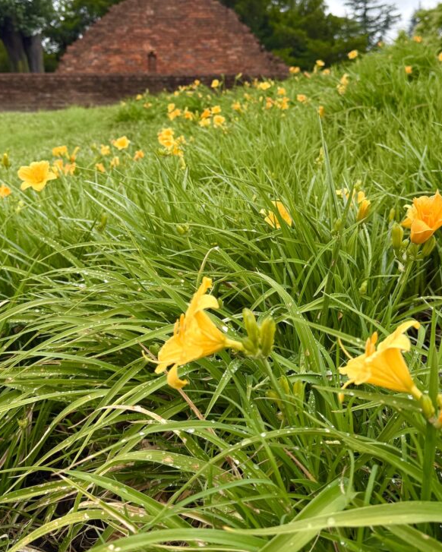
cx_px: 247
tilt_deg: -7.2
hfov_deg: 44.5
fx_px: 539
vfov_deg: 53.6
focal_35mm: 33
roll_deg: +0.4
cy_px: 207
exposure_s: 1/1174
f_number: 1.78
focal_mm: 6.76
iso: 100
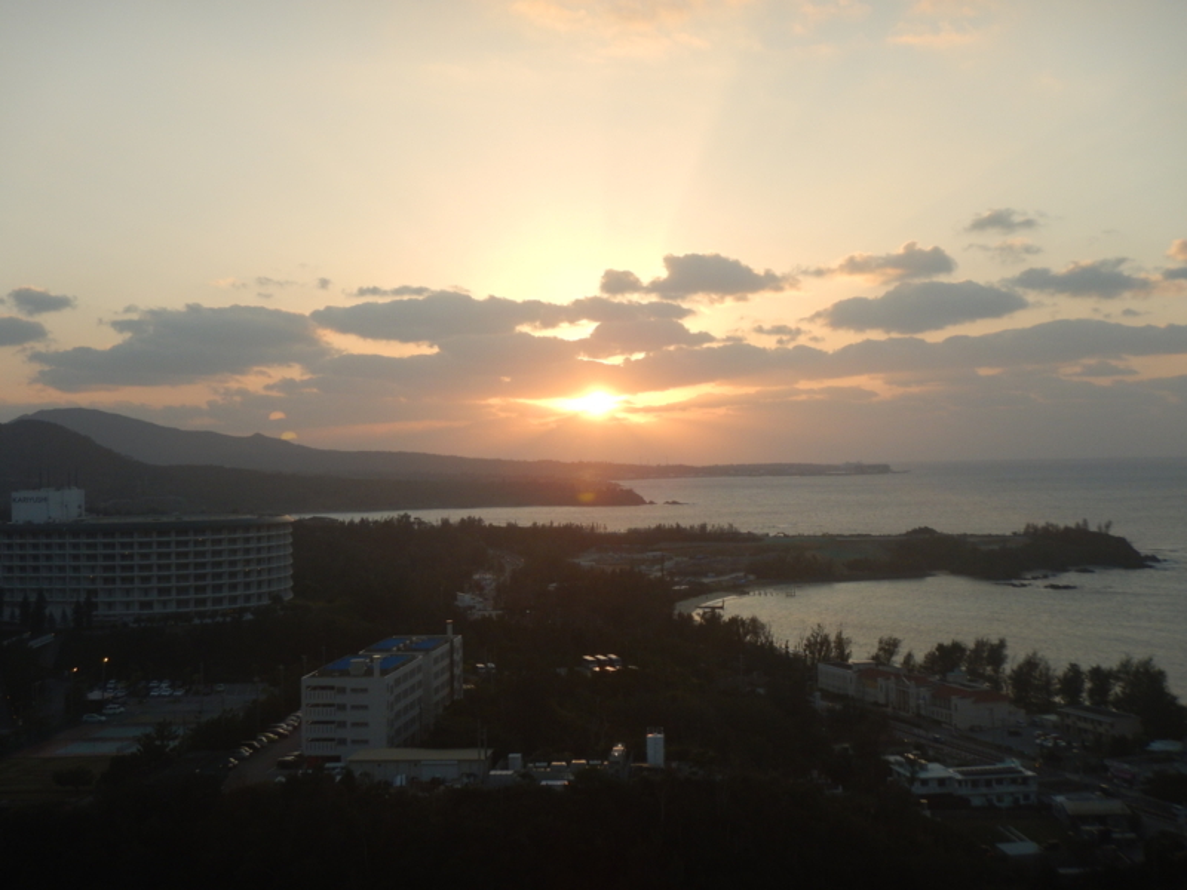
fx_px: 1646
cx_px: 594
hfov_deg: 39.7
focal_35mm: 48
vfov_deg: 30.3
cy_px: 445
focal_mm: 8.5
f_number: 4.3
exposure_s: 1/320
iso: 125
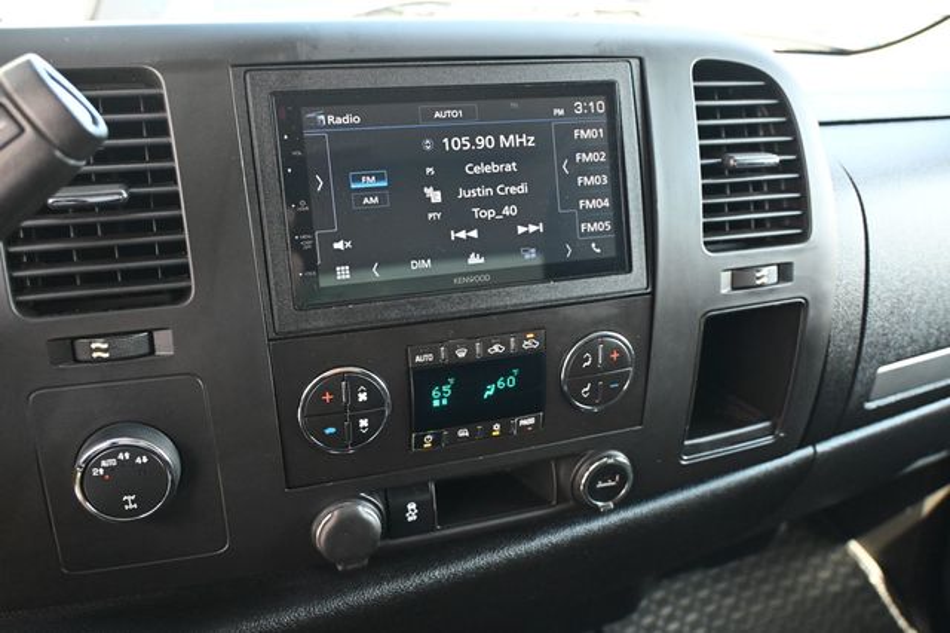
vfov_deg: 41.7
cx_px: 475
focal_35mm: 32
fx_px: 831
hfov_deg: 59.5
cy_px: 316
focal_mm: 21
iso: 2000
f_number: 4
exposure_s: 1/125
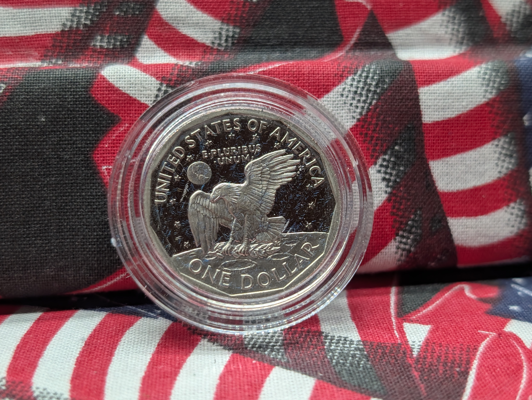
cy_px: 200
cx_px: 266
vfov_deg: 29.7
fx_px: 754
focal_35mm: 49
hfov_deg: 38.9
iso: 85
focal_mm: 6.9
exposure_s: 1/112
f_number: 1.68
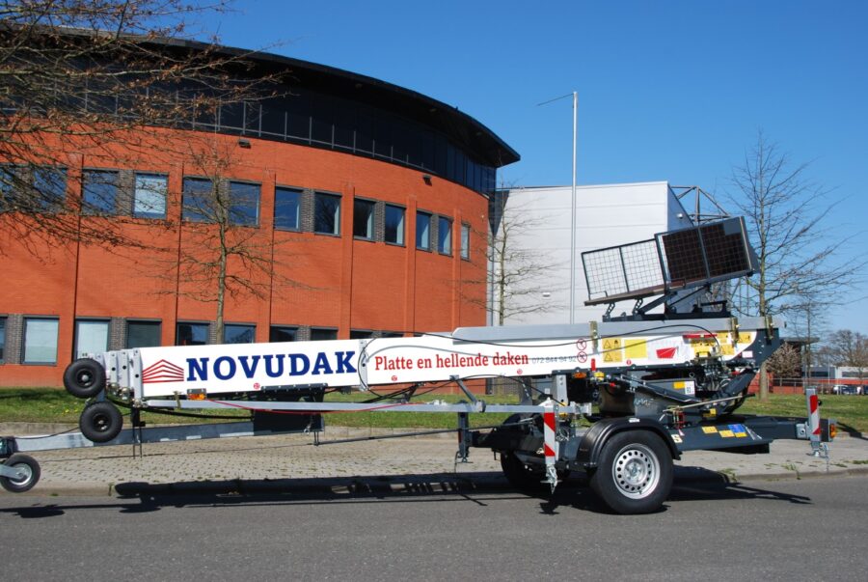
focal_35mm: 38
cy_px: 291
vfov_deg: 35.6
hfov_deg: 51.2
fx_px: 905
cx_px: 434
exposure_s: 1/250
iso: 100
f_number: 9
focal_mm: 25
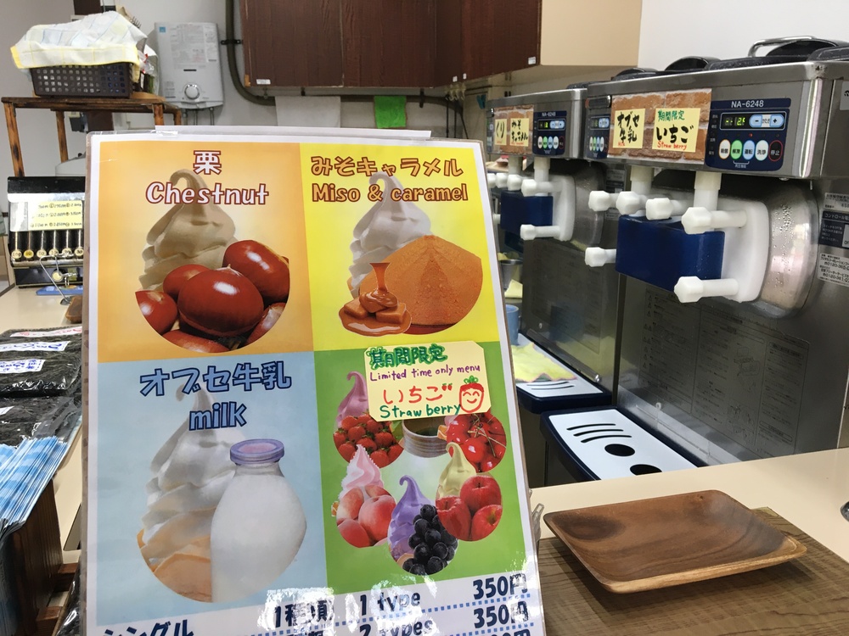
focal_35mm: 29
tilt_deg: -14.0
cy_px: 318
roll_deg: +0.9
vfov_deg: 48.2
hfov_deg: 61.7
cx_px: 424
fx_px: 711
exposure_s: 1/30
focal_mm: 4.15
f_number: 2.2
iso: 64
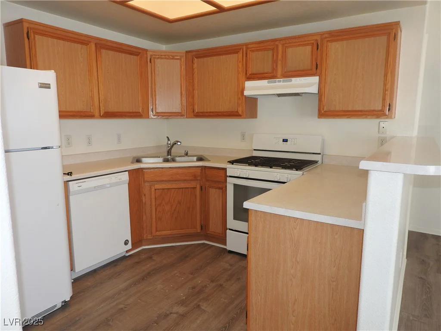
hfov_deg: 71.6
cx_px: 220
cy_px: 166
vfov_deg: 56.8
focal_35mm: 24
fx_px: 306
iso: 100
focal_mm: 4.3
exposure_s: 1/50
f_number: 3.3
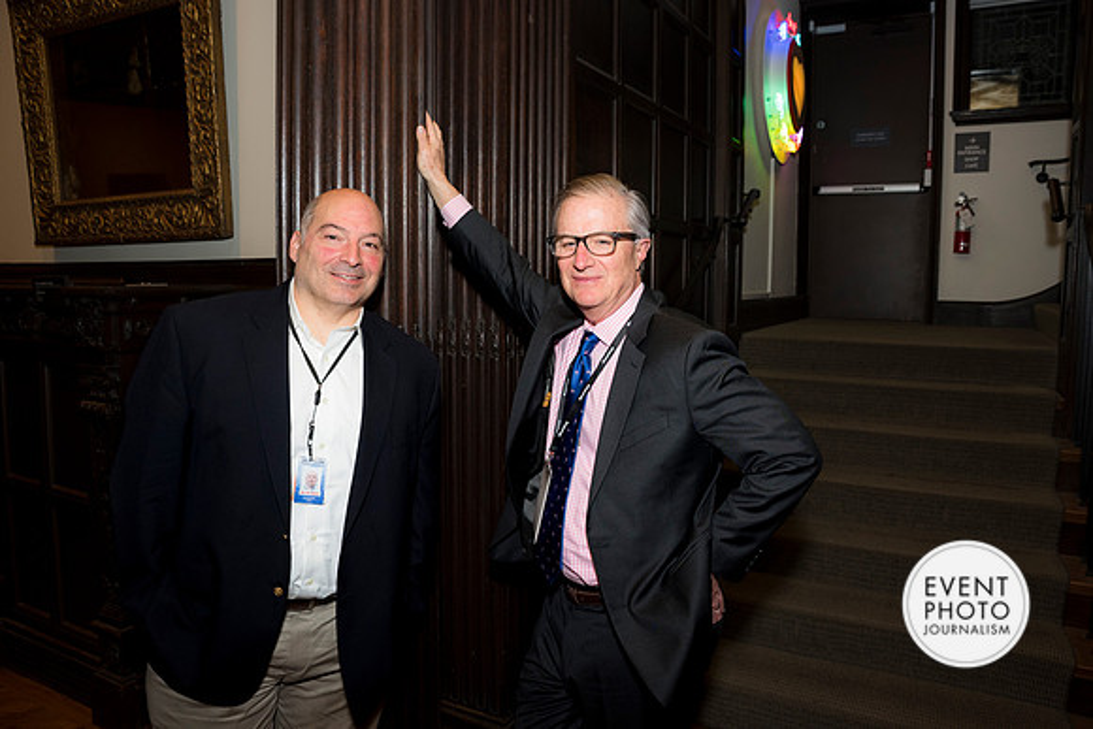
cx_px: 566
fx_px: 767
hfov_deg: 70.9
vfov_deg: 50.9
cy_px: 351
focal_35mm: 25
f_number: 5
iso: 800
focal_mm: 24
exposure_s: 1/125
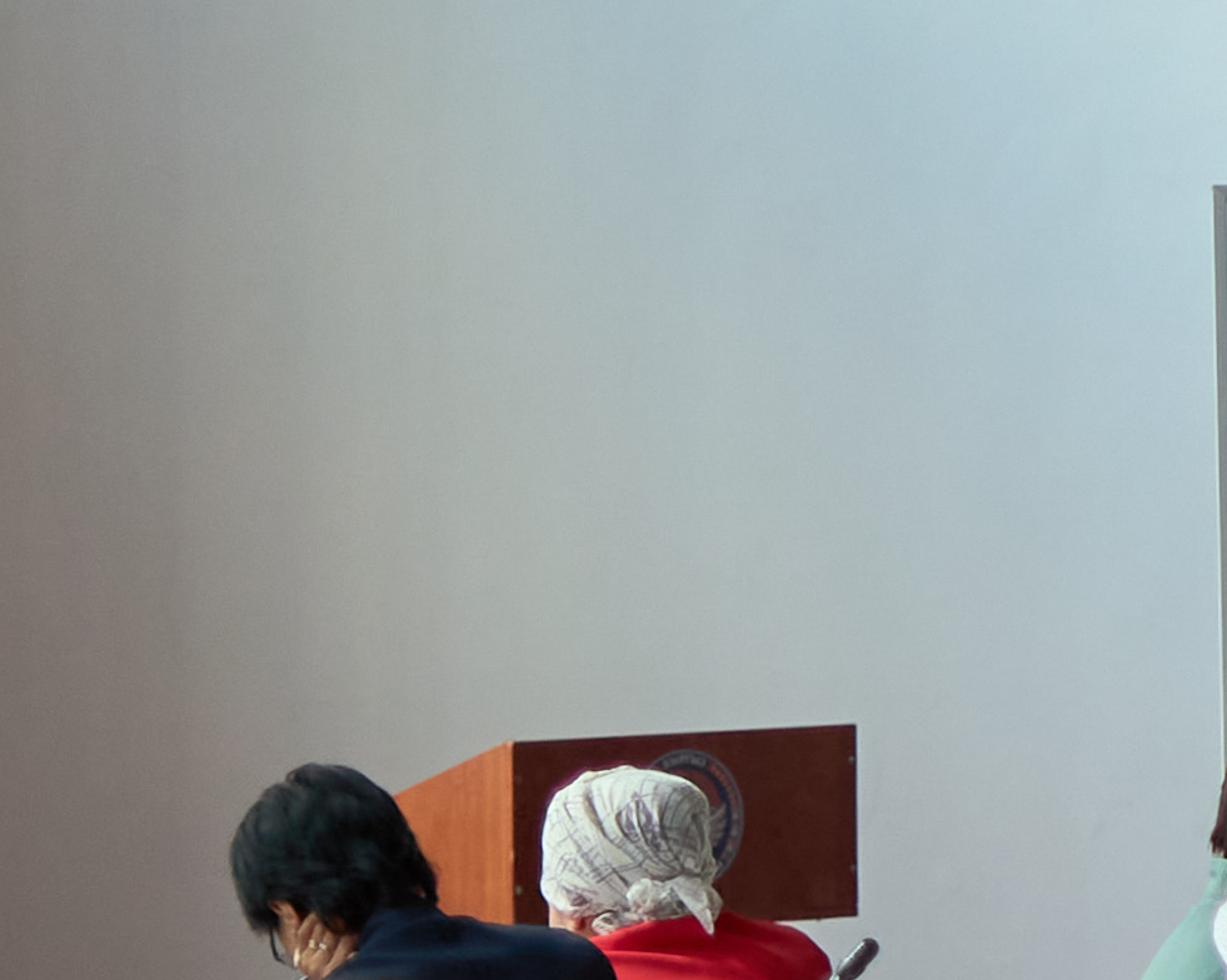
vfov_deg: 5.3
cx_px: 3063
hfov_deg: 6.3
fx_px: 10527
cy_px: -81
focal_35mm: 290
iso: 640
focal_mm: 50
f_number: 2
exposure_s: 1/125
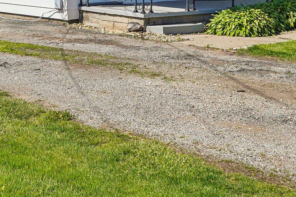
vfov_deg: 16.0
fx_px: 666
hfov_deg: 24.8
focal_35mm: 81
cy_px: -54
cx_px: 83
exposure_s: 1/640
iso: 100
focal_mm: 30
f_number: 8
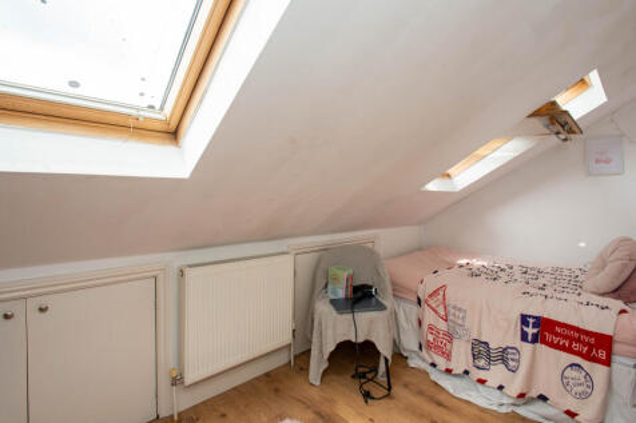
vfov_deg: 70.4
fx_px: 300
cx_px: 318
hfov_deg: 93.3
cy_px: 212
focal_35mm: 17
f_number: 8
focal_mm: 17
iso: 400
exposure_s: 1/125
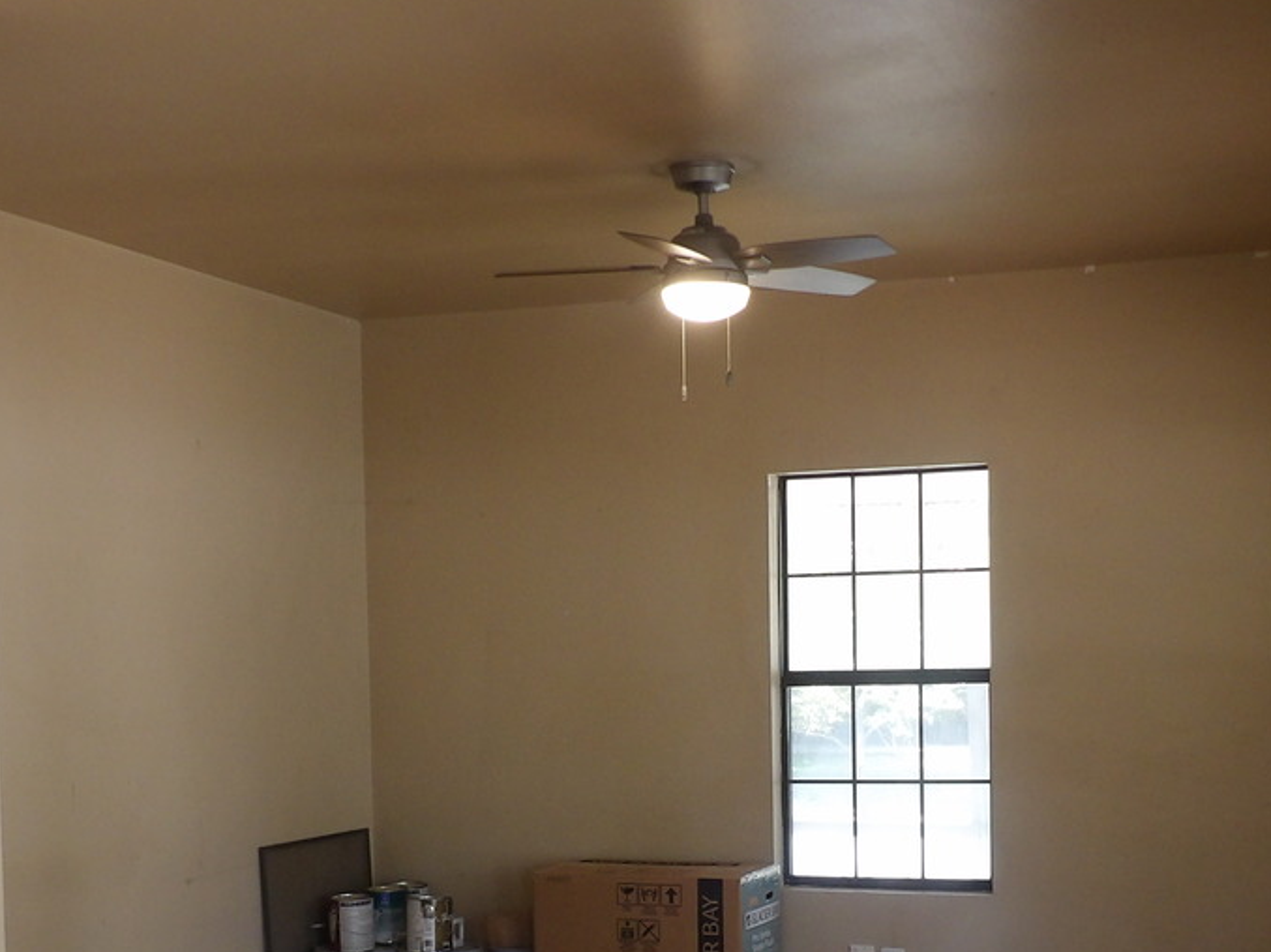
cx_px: 652
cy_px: 804
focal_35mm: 51
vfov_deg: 27.8
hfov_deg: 37.5
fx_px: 1872
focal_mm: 4.3
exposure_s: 1/33
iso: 146
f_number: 3.2
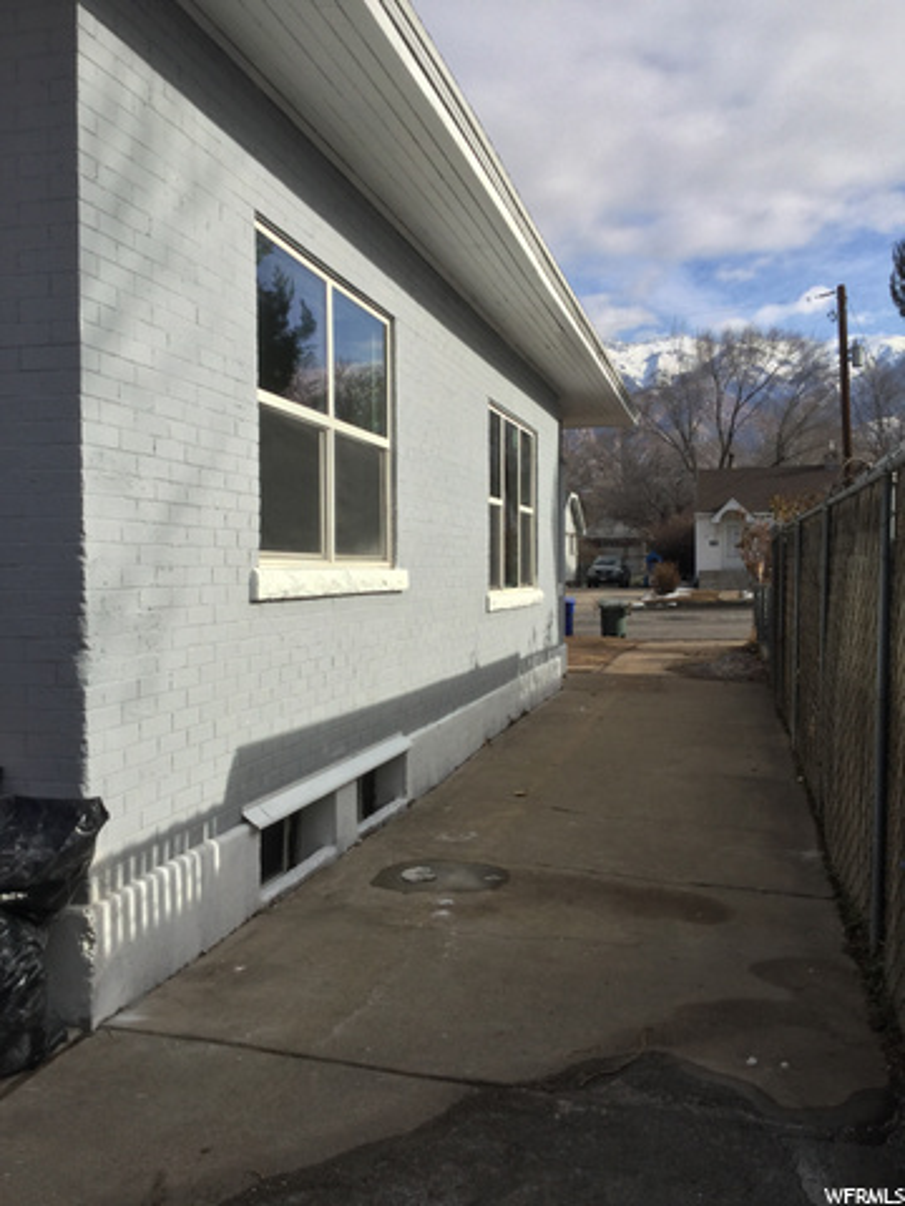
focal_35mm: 31
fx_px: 1081
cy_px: 603
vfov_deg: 58.4
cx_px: 452
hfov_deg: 45.4
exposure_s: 1/1359
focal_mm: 3.3
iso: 25
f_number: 2.4
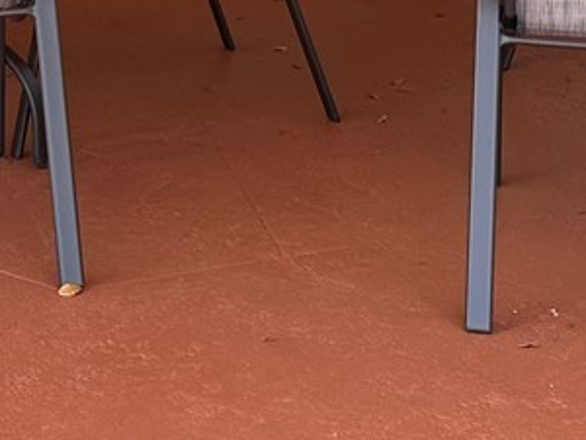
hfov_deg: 15.3
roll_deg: +0.0
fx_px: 2167
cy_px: -342
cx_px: 96
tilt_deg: -6.1
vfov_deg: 10.9
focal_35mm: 128
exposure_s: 1/857
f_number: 1.78
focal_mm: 6.86
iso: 80
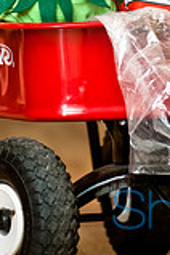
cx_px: 126
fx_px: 5273
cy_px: -71
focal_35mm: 744
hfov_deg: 1.8
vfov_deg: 2.8
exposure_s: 1/200
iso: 200
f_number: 2.8
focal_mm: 175
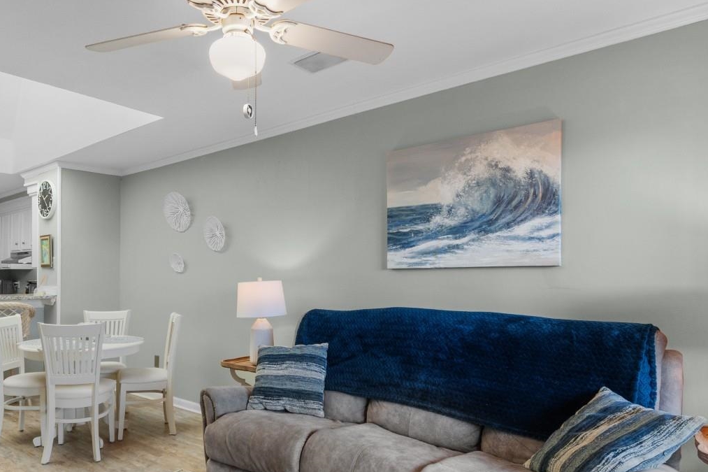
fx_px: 472
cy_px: 276
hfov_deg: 72.6
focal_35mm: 24
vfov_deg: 52.9
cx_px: 269
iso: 100
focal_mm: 10
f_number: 4.5
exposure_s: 1/25
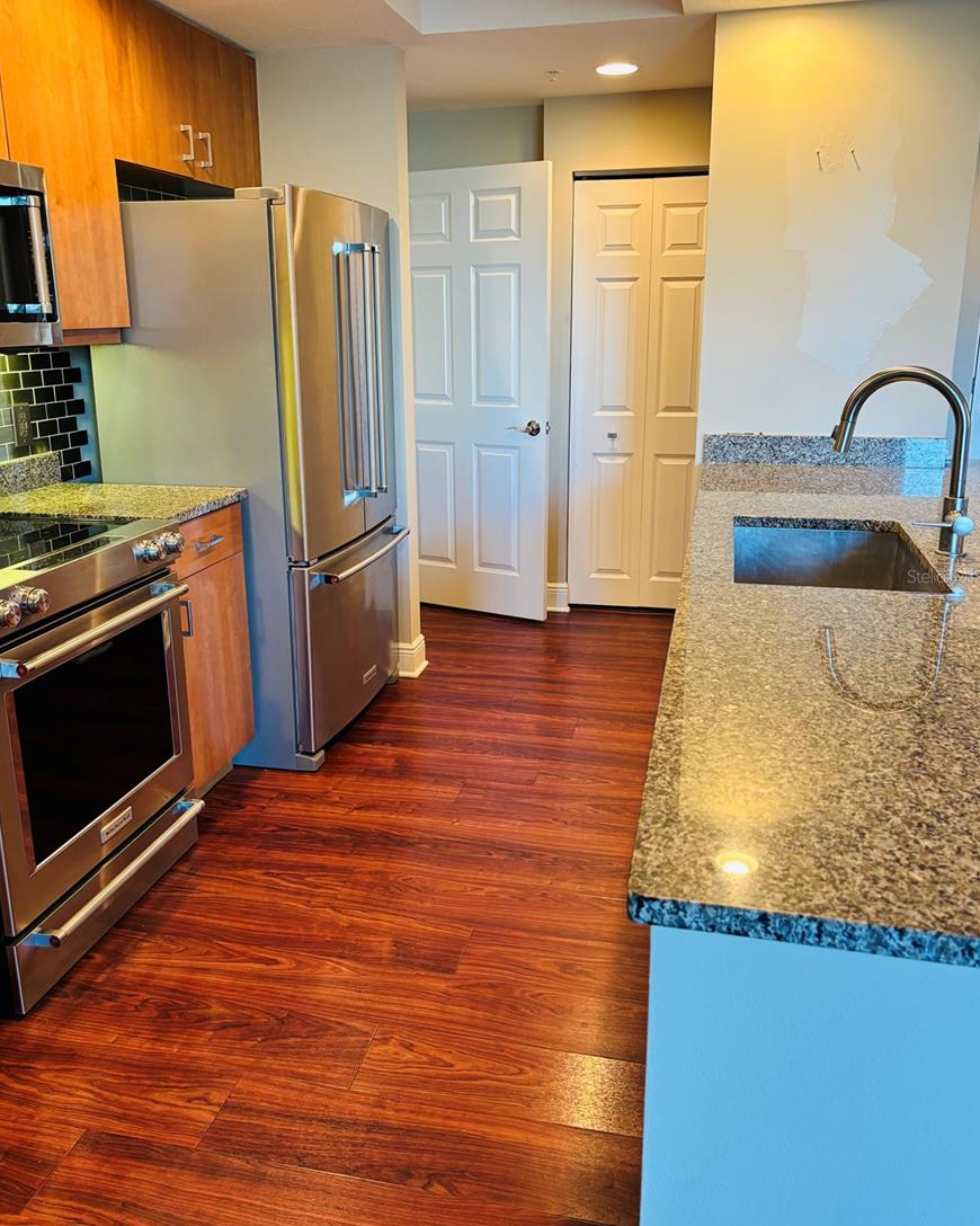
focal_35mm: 28
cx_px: 480
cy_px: 576
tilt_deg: -14.8
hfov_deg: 51.5
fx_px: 1015
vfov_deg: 62.2
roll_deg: -0.3
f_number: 1.6
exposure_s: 1/60
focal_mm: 5.96
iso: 160
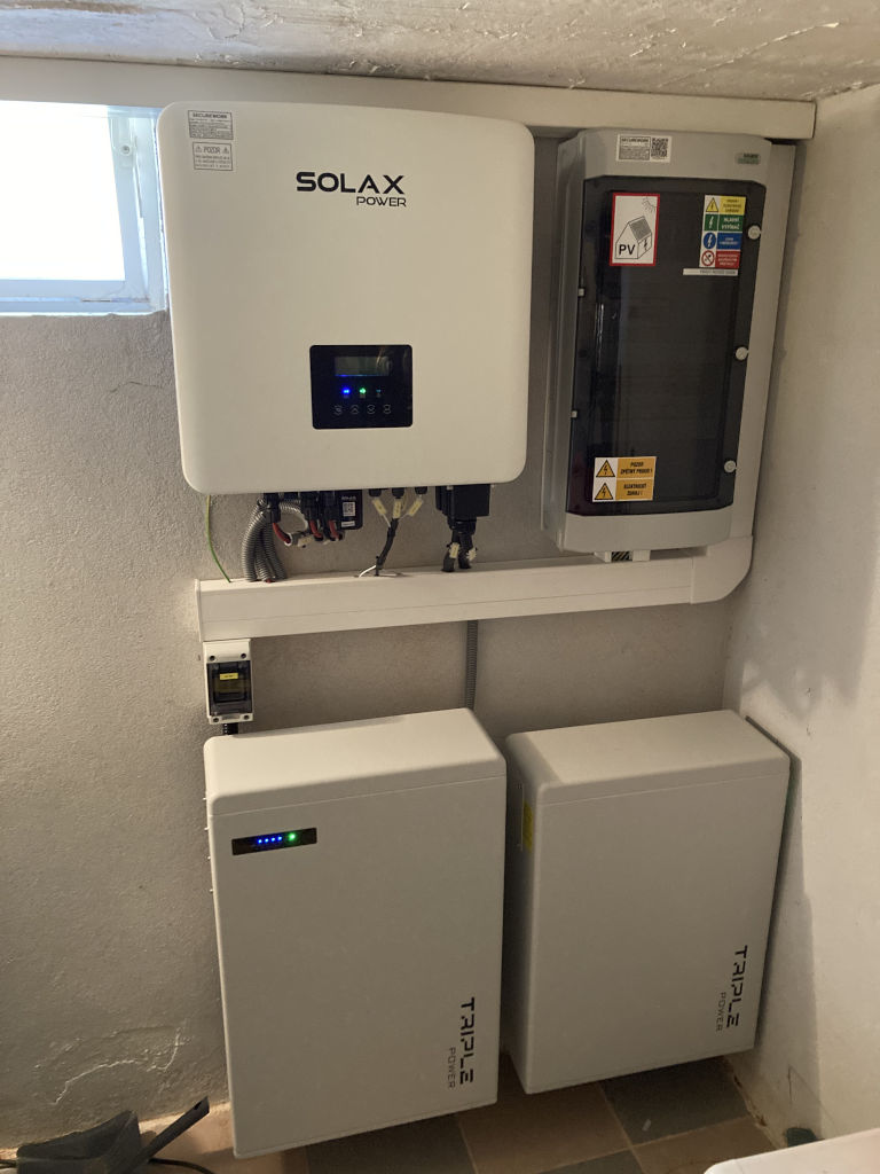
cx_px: 440
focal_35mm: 28
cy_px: 587
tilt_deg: -16.7
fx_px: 949
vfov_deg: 63.4
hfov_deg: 49.7
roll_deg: -0.5
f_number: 1.8
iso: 500
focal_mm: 3.99
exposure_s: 1/25
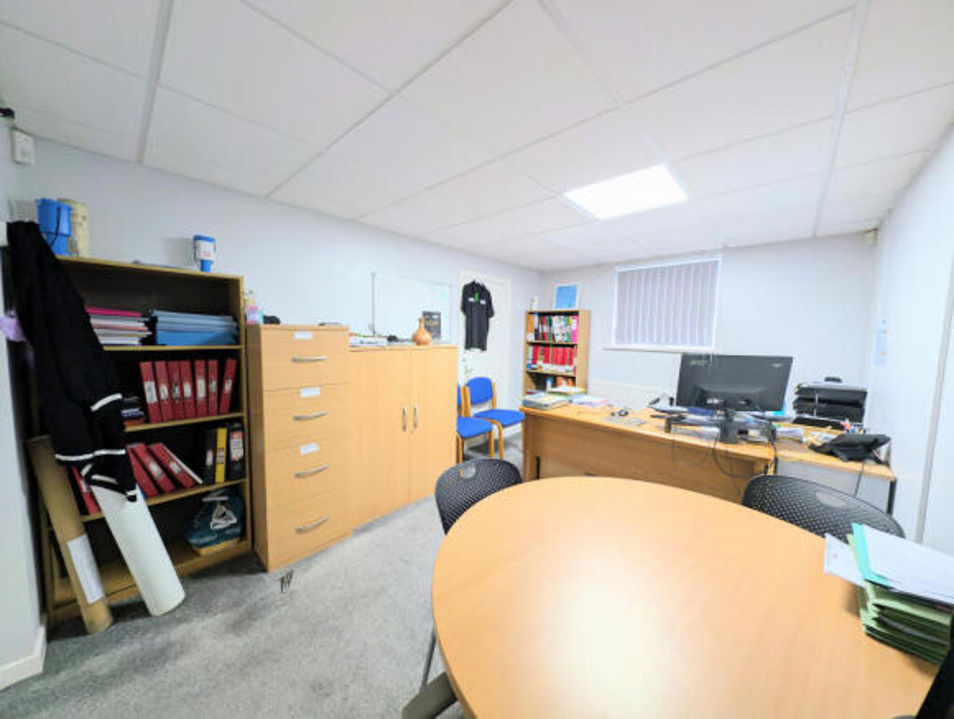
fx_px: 331
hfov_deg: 110.4
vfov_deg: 94.7
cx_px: 477
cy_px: 360
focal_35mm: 12
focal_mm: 2.23
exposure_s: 1/37.6
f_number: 1.95
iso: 72
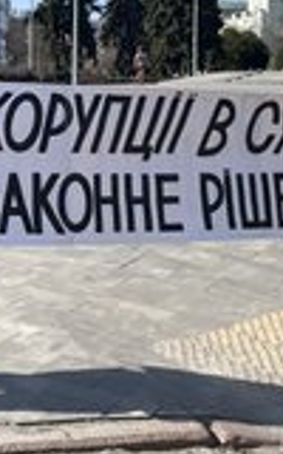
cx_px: -17
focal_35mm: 69
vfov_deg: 29.5
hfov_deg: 18.3
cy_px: 145
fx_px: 851
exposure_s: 1/2882
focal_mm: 4.2
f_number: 1.6
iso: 32
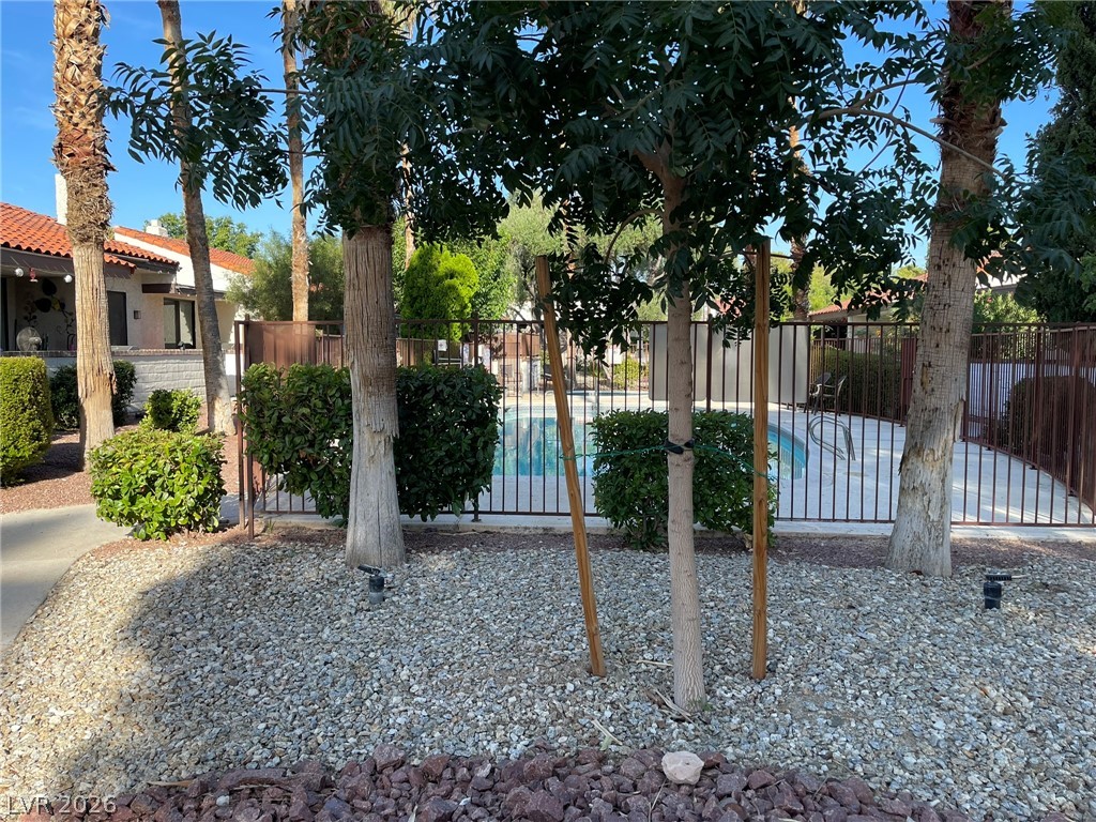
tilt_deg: -3.6
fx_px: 792
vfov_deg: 54.9
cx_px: 548
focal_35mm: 25
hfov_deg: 69.4
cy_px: 411
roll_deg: -0.6
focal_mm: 5.1
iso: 32
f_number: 1.6
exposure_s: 1/807
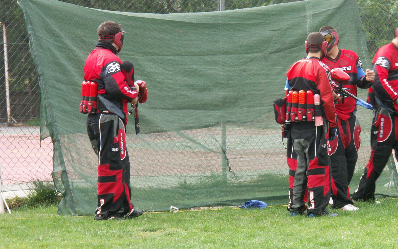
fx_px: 2570
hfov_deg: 8.9
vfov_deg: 5.5
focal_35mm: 237
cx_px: 250
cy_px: 60
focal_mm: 44.85
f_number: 7.1
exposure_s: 1/40
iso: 64
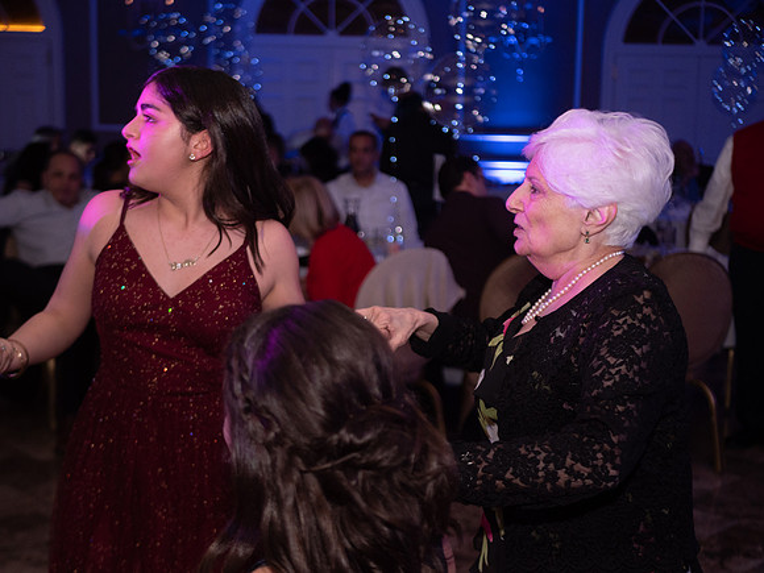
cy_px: 286
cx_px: 382
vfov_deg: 29.1
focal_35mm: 50
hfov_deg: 38.2
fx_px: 1104
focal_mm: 25
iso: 800
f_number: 1.7
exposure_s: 1/160
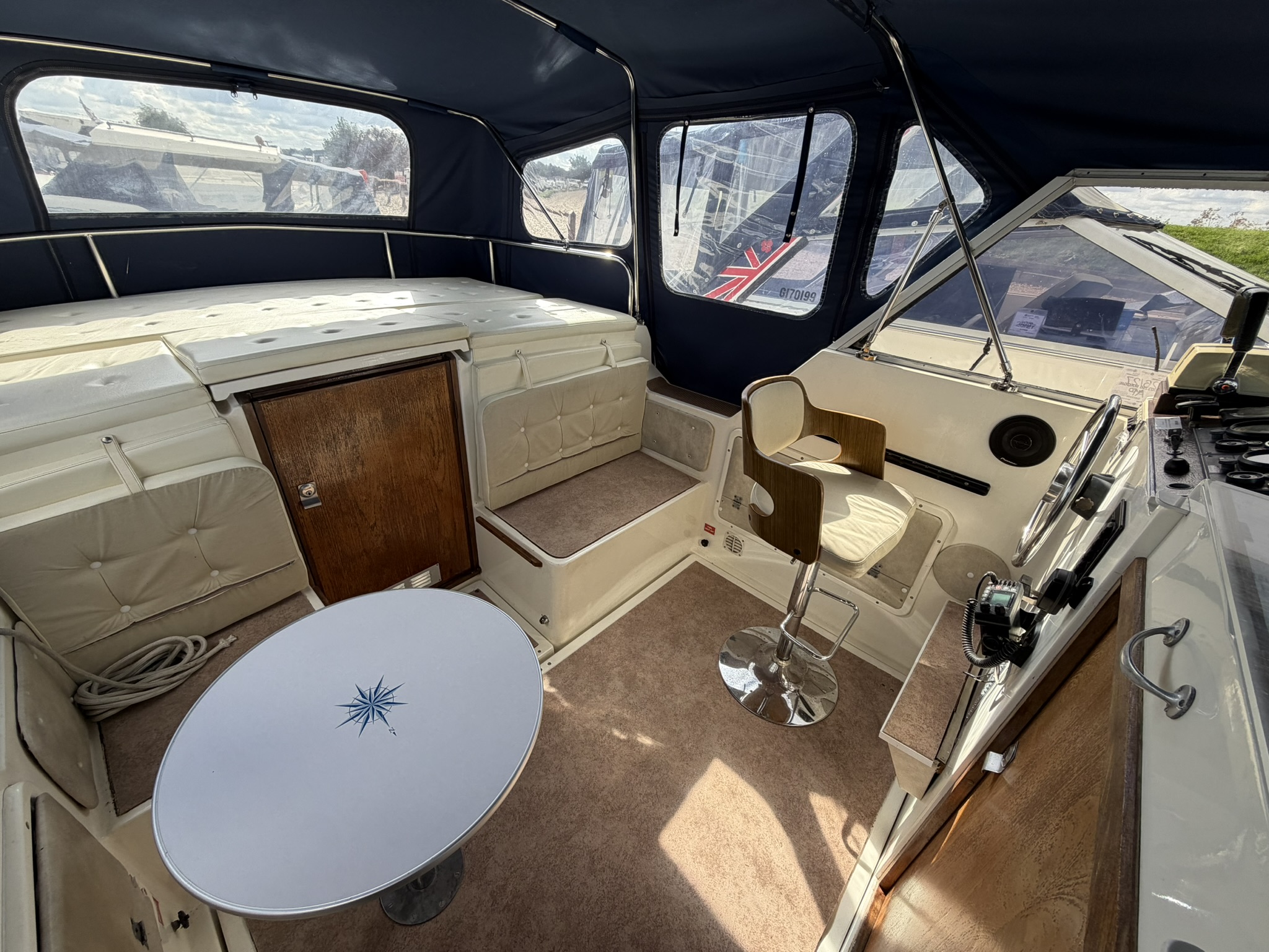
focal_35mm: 14
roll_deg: -4.6
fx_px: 513
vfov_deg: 85.7
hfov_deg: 102.1
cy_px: 476
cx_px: 634
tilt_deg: -30.1
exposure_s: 1/502
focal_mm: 2.22
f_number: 2.2
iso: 50
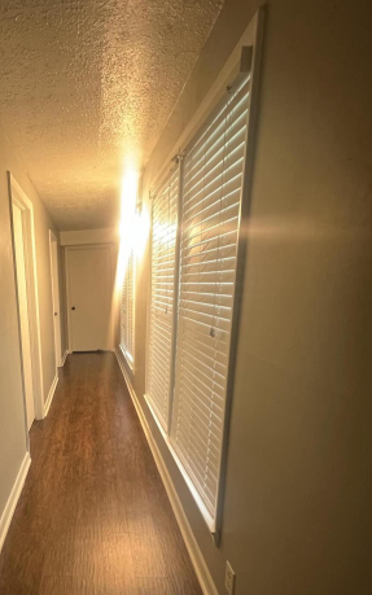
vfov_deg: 83.0
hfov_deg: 54.7
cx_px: 65
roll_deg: +3.7
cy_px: 382
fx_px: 324
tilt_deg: -14.6
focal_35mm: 20
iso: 1000
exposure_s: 1/40
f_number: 1.8
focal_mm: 1.57
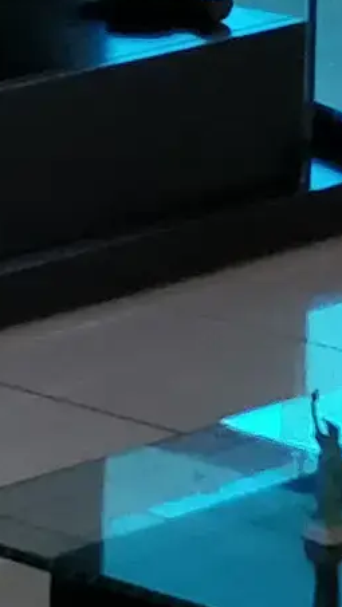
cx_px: -1108
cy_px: -485
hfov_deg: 4.2
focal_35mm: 266
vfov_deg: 7.8
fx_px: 4286
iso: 400
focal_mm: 4.1
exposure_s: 1/50
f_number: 1.7
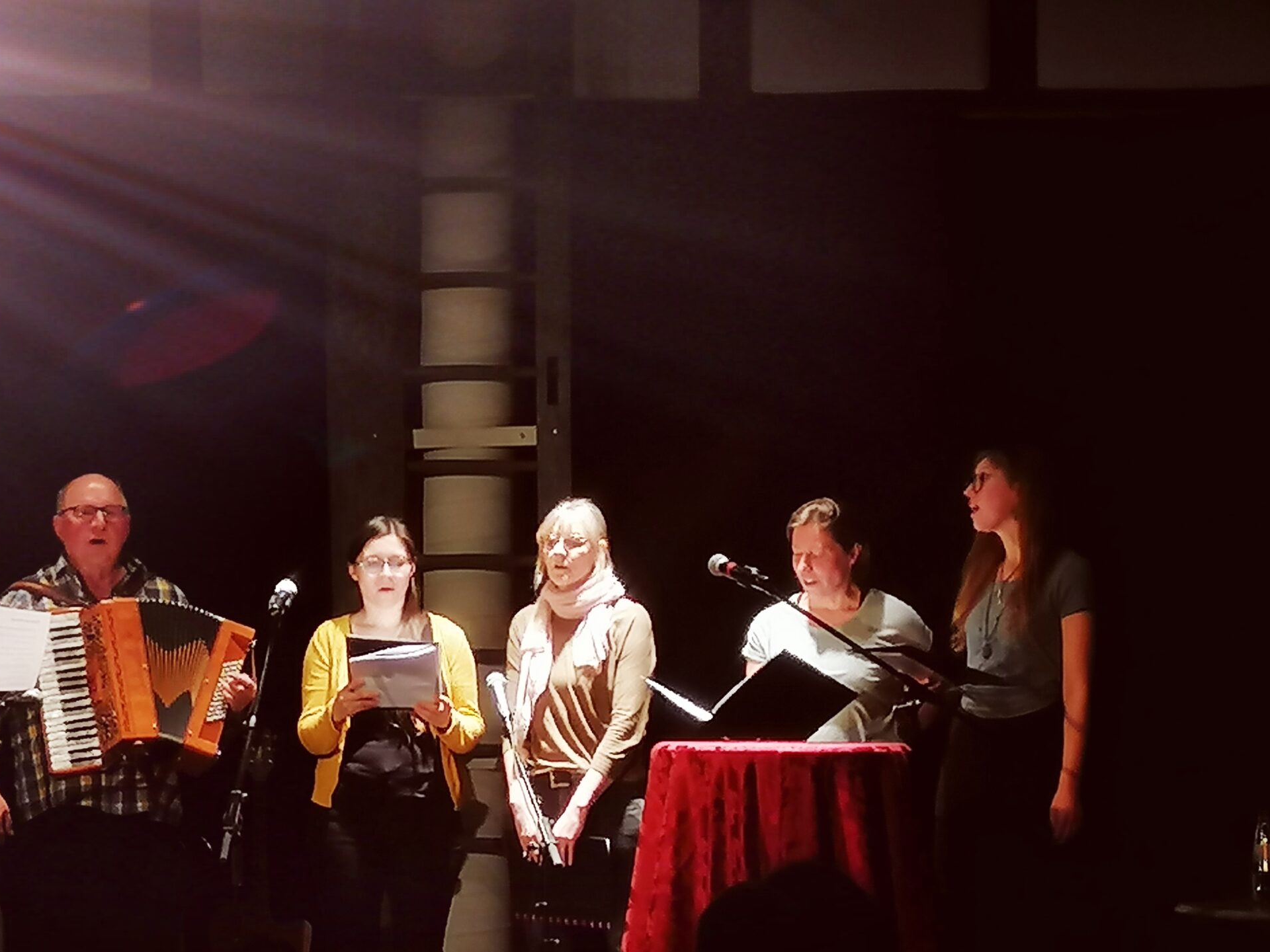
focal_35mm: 112
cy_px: 634
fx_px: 4109
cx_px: 467
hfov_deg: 17.5
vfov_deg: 13.2
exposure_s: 1/50
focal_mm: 4.75
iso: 80
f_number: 1.8
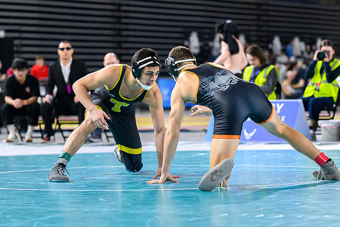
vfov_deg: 9.1
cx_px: 160
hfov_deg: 13.6
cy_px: 114
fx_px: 1431
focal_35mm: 151
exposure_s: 1/800
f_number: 2.8
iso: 3200
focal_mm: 110
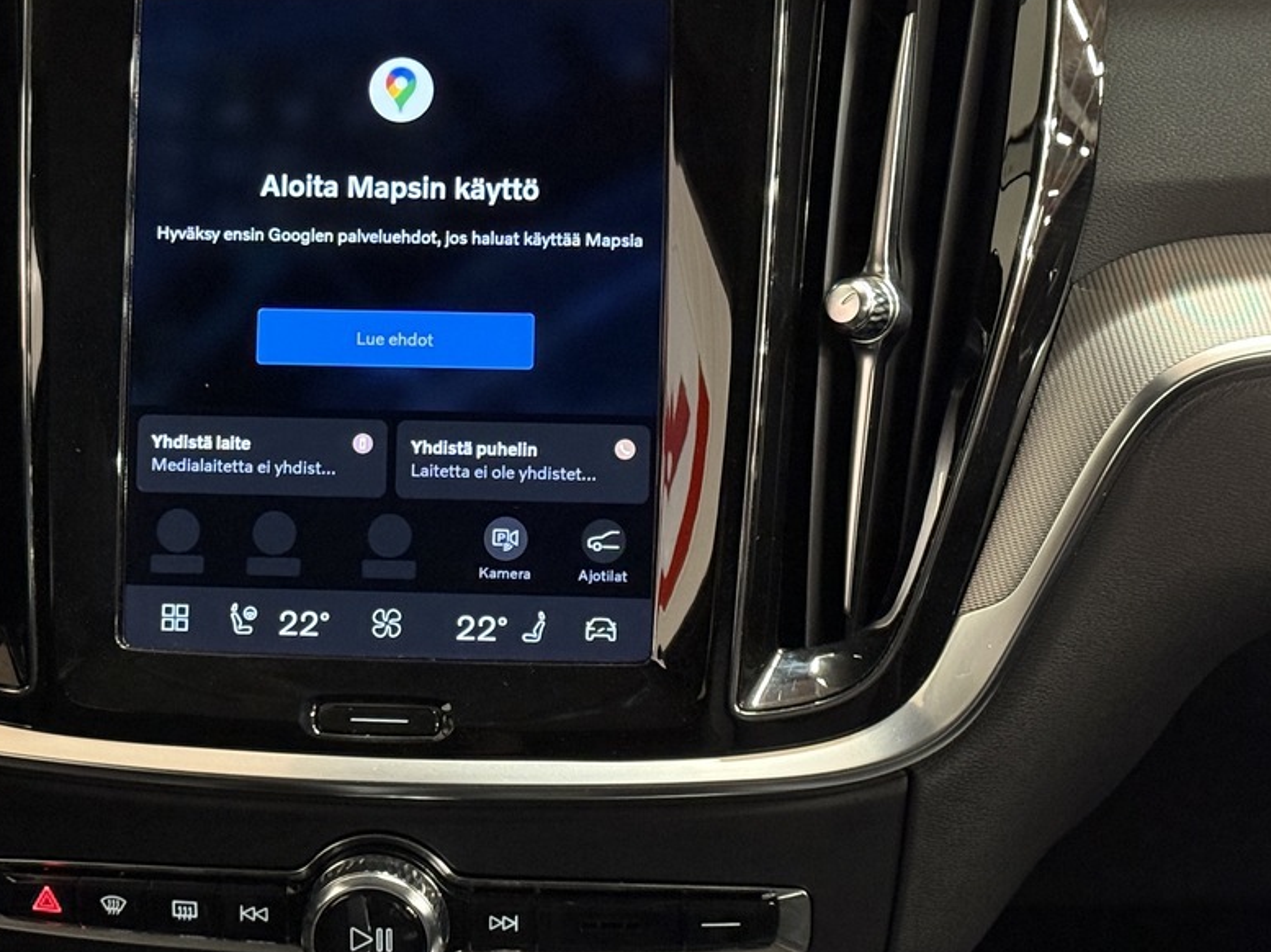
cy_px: 447
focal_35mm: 89
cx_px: 448
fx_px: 3266
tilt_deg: -18.0
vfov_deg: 16.6
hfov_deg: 22.0
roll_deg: +0.4
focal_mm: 6.76
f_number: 1.78
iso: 500
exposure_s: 1/37
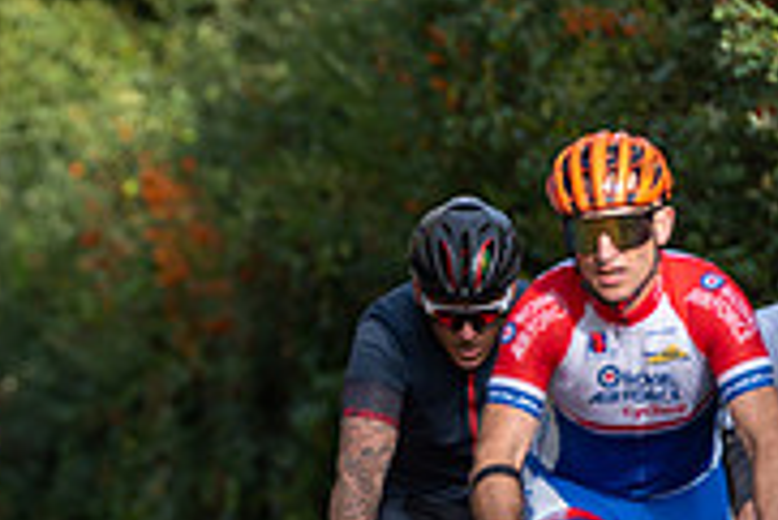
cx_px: -163
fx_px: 13863
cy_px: 501
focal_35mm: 641
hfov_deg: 3.2
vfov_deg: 2.1
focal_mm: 200
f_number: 4
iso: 200
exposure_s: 1/1000
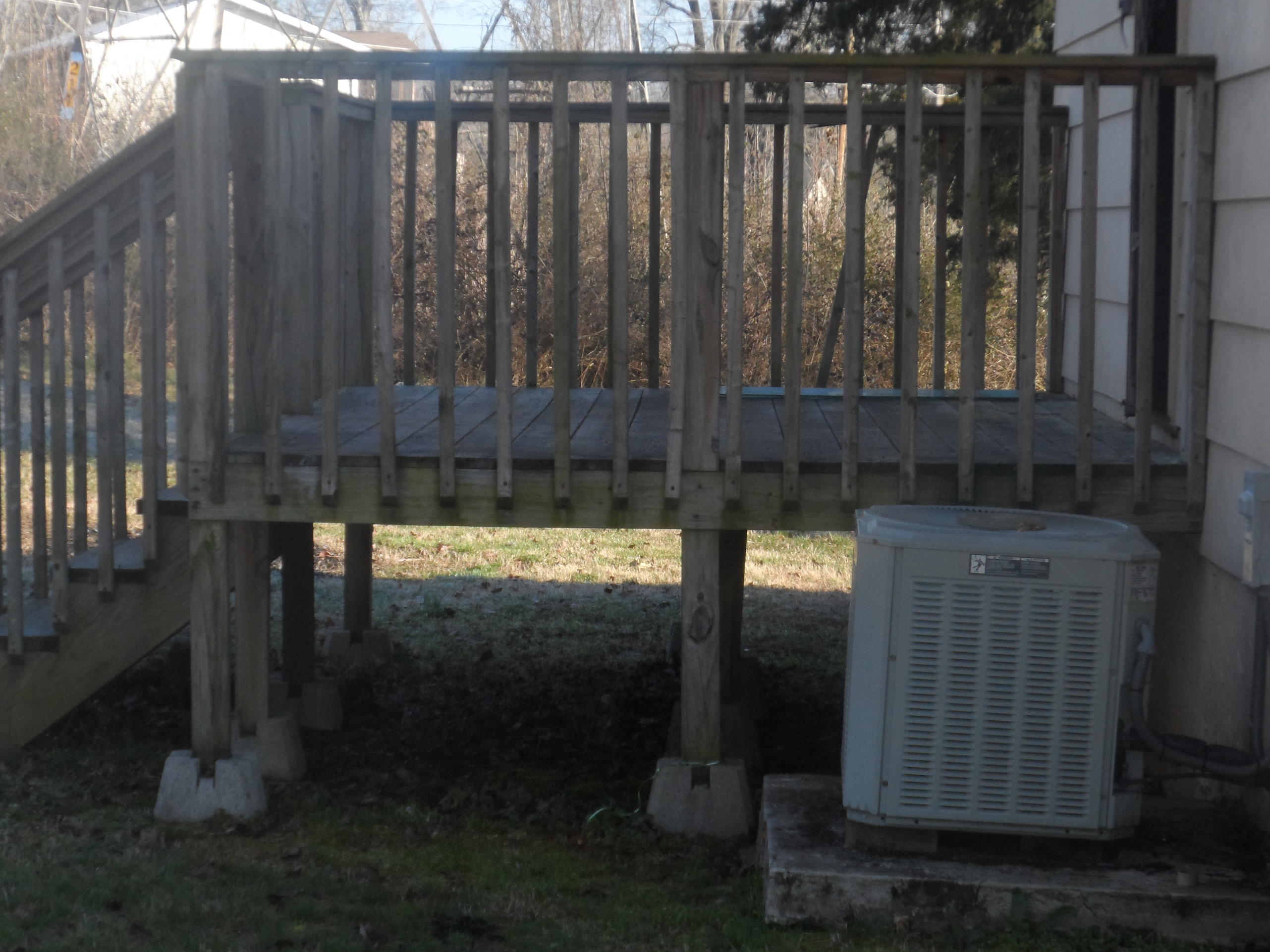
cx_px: 561
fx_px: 3779
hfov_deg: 19.1
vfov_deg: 14.4
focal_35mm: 103
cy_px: 461
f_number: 4.5
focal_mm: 14.3
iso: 160
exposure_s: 1/250
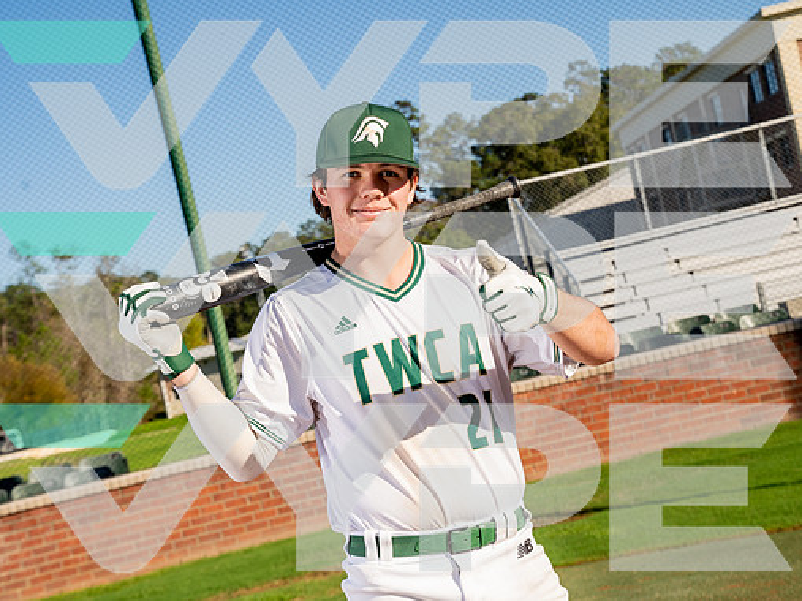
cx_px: 394
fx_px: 1784
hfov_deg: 25.3
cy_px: 297
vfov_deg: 19.1
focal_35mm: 77
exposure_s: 1/250
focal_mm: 70
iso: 100
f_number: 7.1
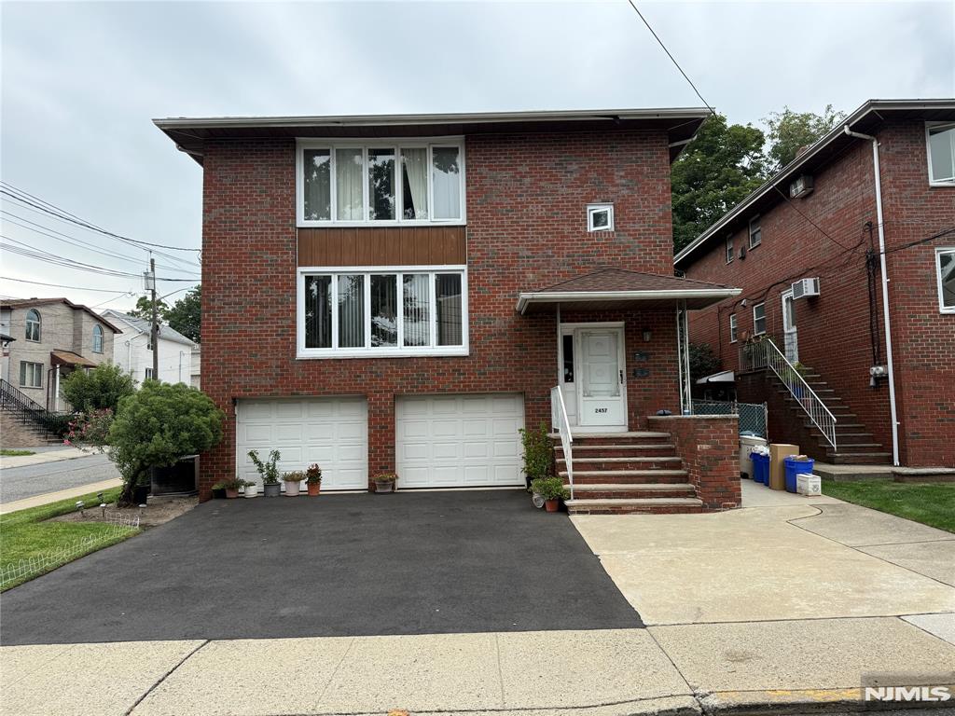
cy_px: 358
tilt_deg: +6.7
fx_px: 662
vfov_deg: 56.8
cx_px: 478
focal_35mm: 24
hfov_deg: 71.6
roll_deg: +0.9
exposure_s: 1/1949
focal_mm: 6.76
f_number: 1.78
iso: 80
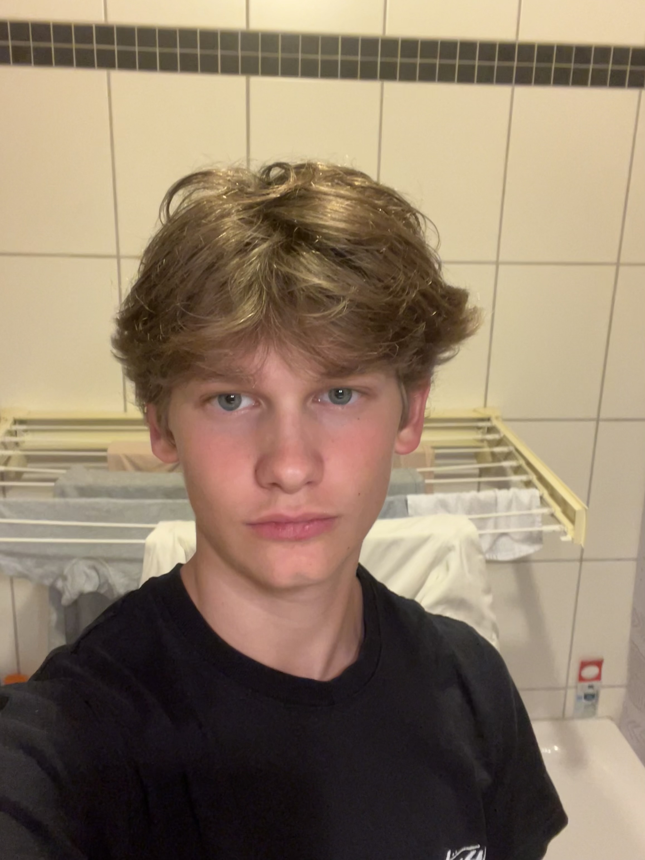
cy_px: 430
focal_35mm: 30
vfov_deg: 60.0
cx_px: 322
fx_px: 745
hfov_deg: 46.8
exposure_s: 1/25
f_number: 2.2
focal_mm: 2.71
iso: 500
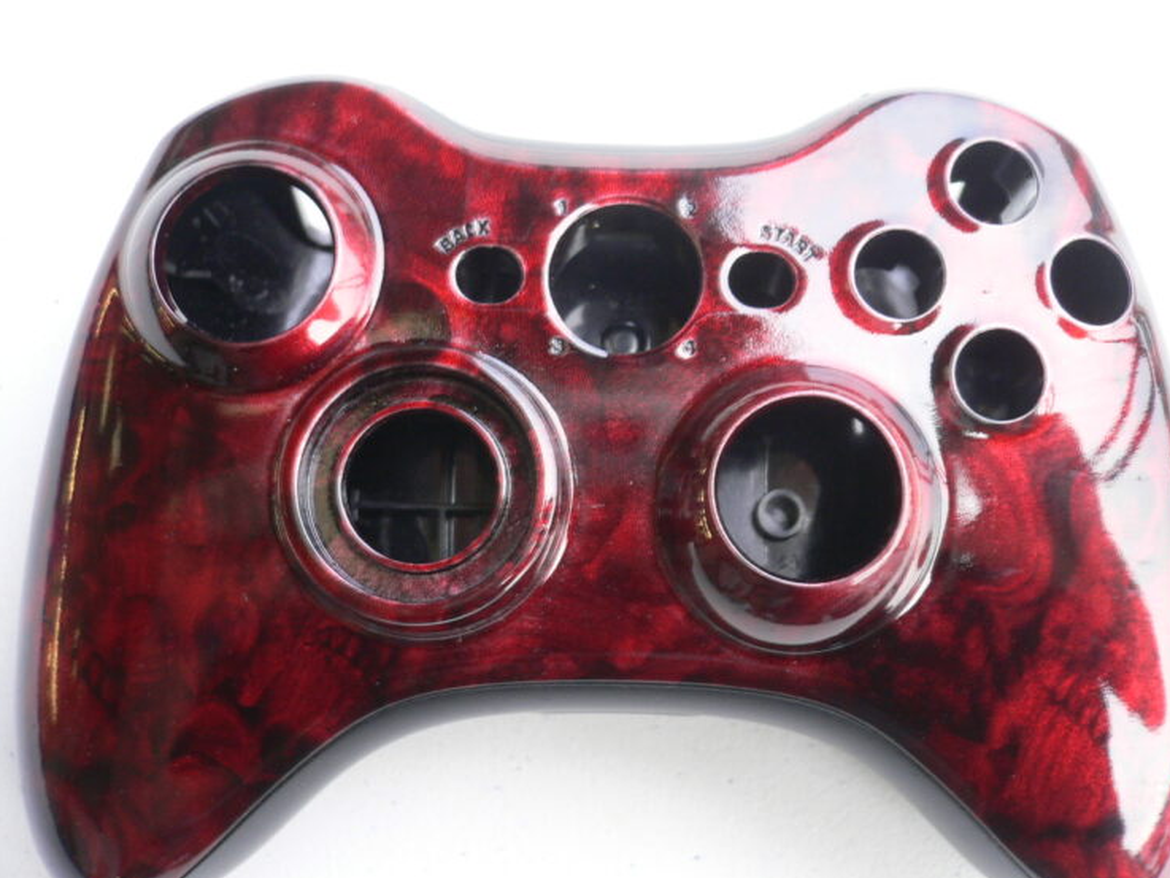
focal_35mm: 38
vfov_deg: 37.7
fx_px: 1285
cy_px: 451
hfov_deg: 48.9
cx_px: 630
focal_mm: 5.8
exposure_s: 1/15
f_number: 2.8
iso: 100
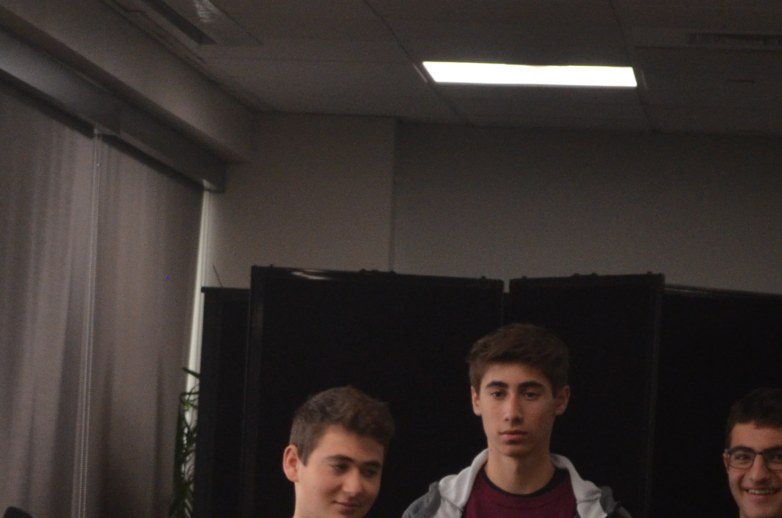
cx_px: 46
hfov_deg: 9.2
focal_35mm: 223
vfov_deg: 6.1
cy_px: 358
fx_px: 4842
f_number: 5.6
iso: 1000
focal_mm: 55
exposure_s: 1/30
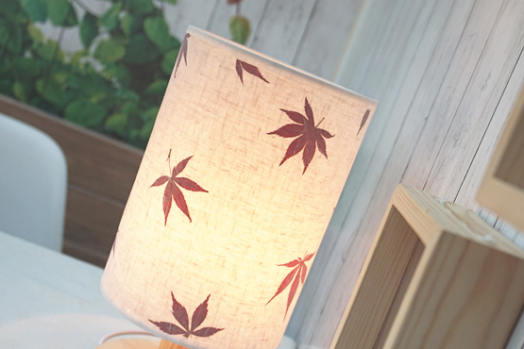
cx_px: 330
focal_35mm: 50
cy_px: 247
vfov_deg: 26.9
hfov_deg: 39.5
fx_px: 724
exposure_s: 1/160
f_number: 4
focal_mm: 23
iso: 320
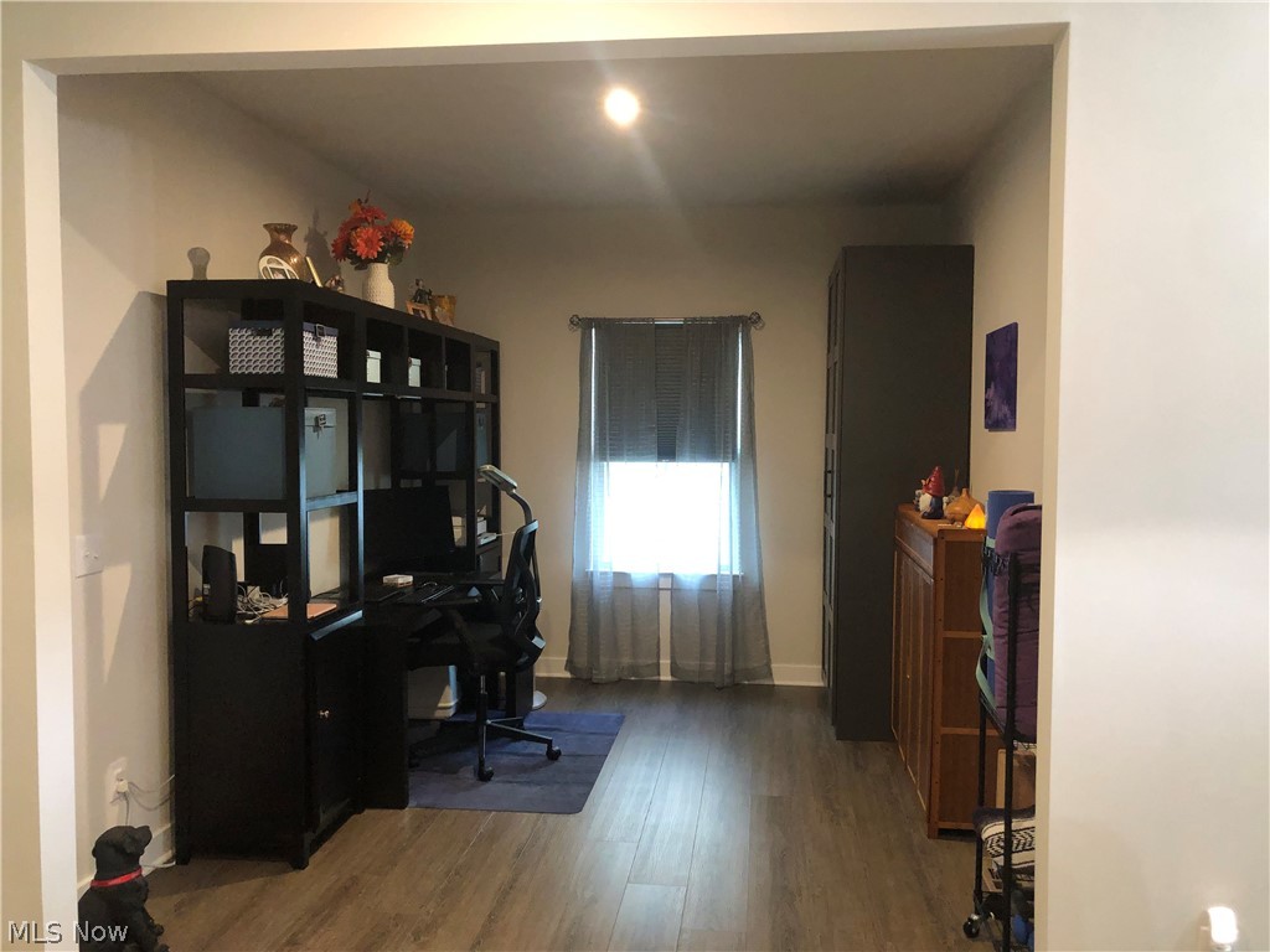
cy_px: 476
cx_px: 635
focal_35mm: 28
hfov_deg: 63.4
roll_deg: -0.1
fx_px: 1027
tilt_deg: -4.2
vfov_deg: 49.7
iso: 400
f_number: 1.8
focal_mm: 3.99
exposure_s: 1/60
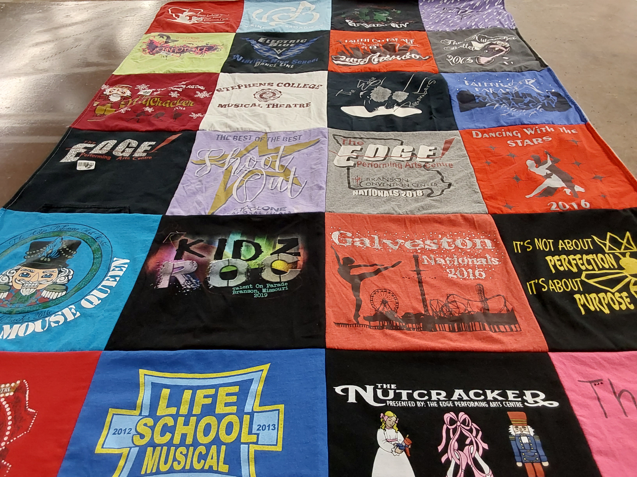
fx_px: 515
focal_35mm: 28
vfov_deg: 49.7
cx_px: 318
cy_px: 238
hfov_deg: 63.4
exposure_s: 1/60
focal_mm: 2.91
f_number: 1.9
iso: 160
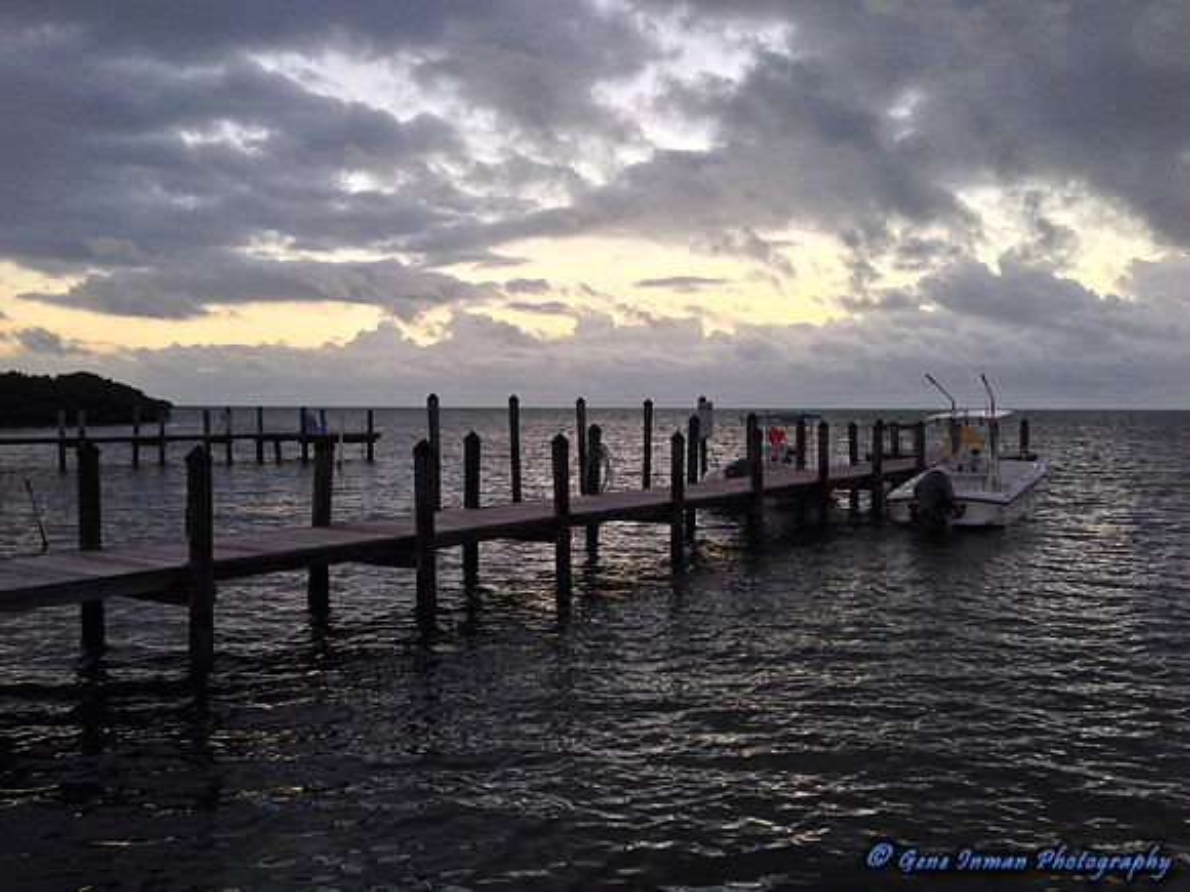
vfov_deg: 42.9
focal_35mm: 33
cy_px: 446
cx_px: 595
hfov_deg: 55.4
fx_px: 1134
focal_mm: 4.12
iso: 64
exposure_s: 1/60
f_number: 2.4
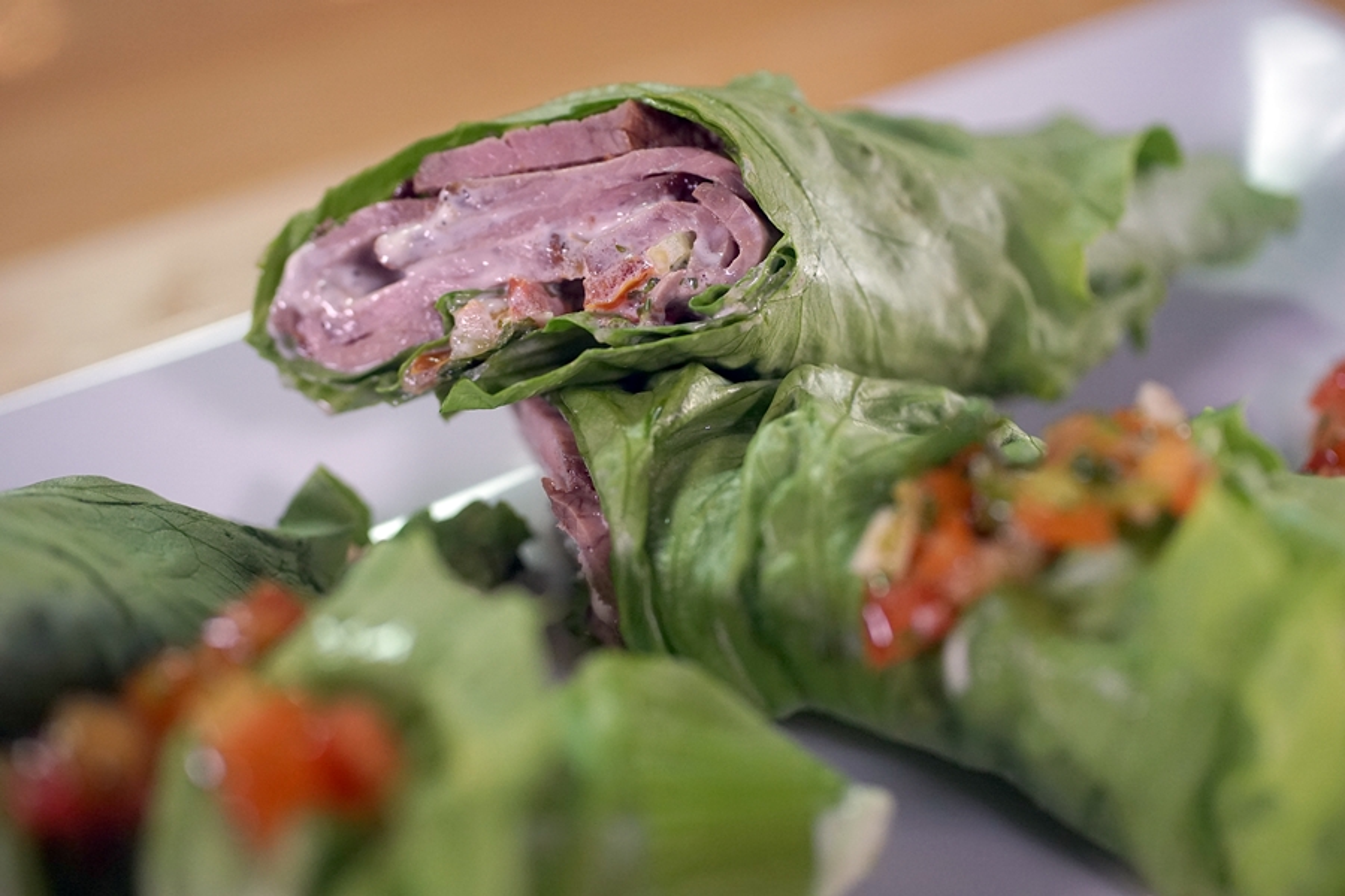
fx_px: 1868
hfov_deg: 39.6
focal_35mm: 50
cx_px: 672
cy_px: 448
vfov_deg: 27.0
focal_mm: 50
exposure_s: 1/160
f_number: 3.5
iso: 1600
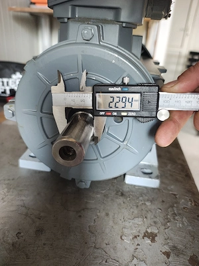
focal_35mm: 25
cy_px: 133
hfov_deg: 54.9
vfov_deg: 69.4
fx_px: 192
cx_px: 100
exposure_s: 1/60.2
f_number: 1.4
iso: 377
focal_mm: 5.89
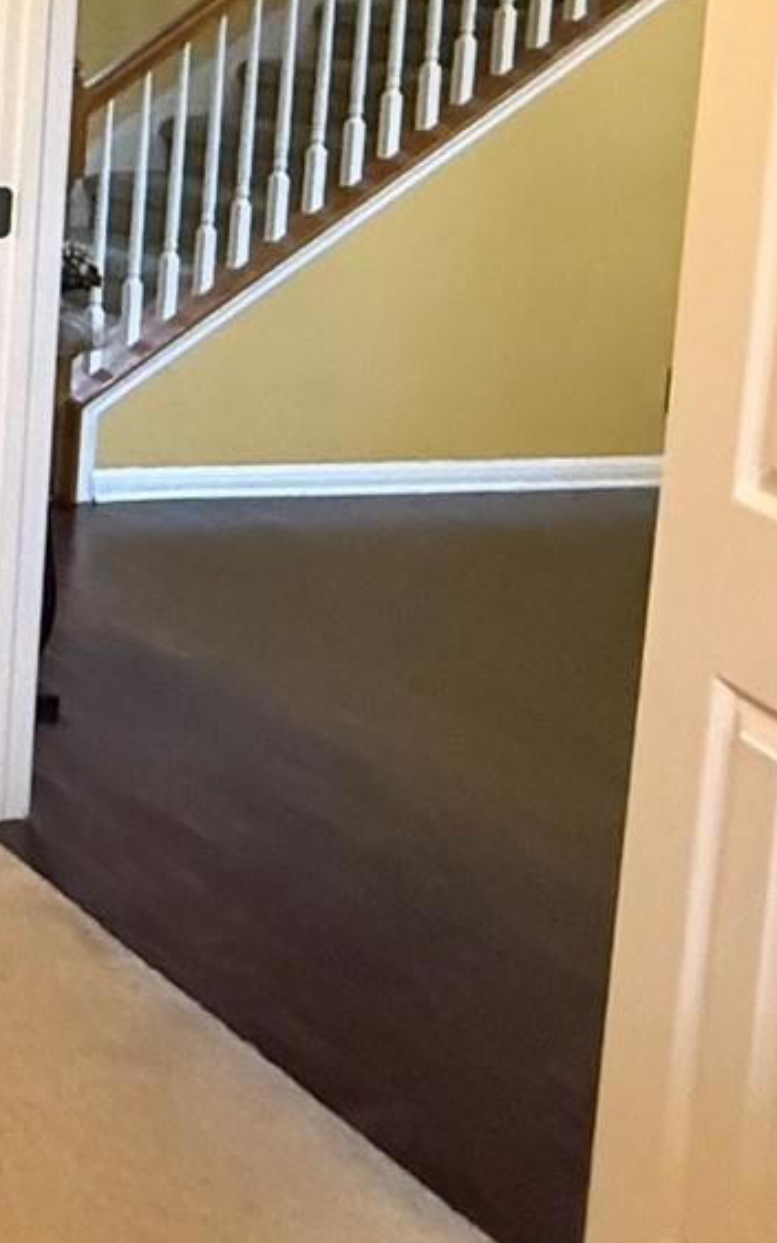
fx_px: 1829
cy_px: 130
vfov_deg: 35.4
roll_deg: +1.0
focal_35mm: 54
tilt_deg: -5.2
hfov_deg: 15.5
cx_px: -1000
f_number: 2.2
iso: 1000
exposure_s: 1/60
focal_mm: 2.22
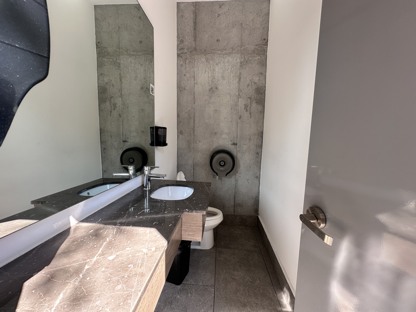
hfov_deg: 102.1
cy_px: 156
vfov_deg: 85.7
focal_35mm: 14
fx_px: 168
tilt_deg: -5.4
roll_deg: -1.7
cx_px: 208
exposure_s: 1/99
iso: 50
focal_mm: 2.22
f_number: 2.2
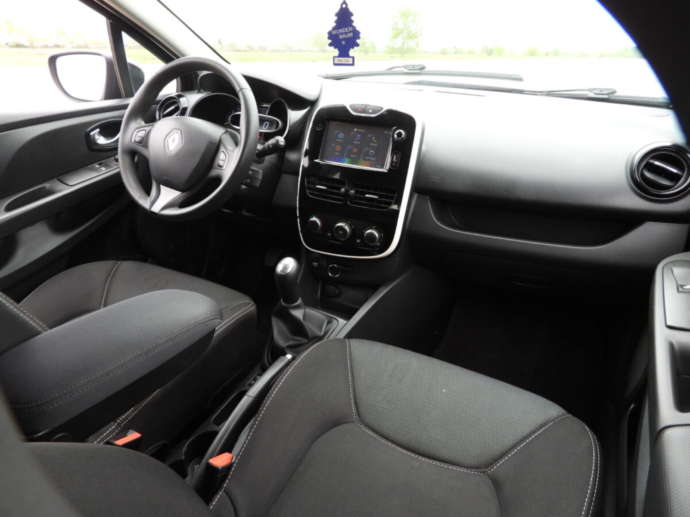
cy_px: 258
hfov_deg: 71.6
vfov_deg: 56.8
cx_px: 345
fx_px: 478
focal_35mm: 24
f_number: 2.8
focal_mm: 4.3
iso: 100
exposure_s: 1/30
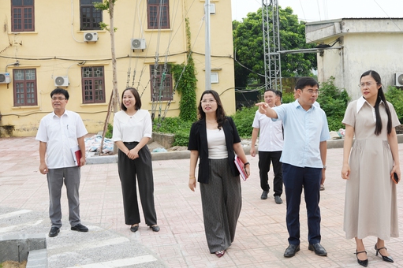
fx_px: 475
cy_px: 94
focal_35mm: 42
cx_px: 227
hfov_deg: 45.9
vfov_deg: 31.3
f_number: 6.3
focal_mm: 29.3
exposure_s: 1/125
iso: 100
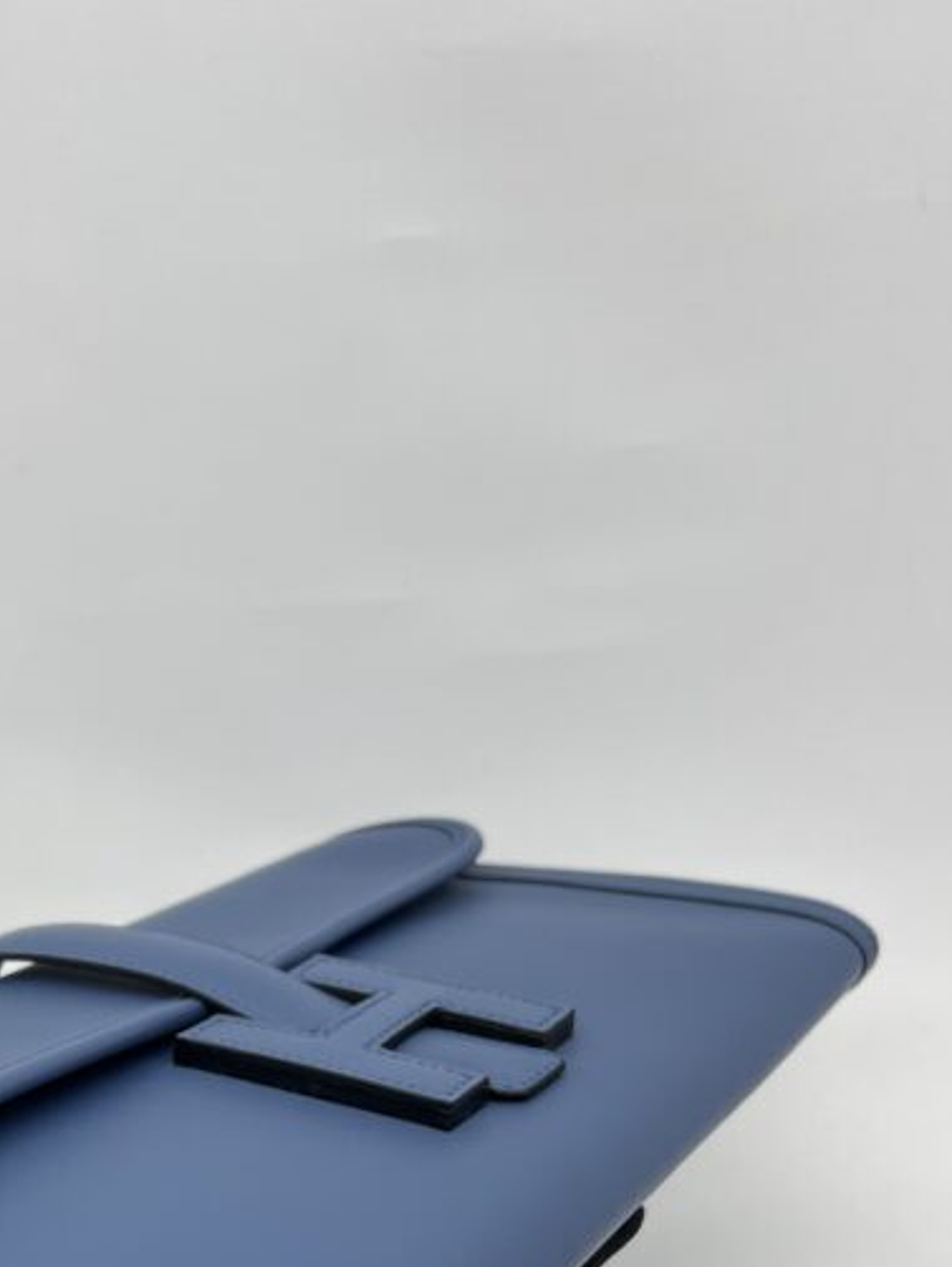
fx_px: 1942
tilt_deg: -40.6
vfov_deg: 33.6
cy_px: 1211
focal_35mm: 53
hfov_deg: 27.0
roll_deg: +2.5
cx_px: 199
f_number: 1.5
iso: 32
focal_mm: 5.7
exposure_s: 1/108
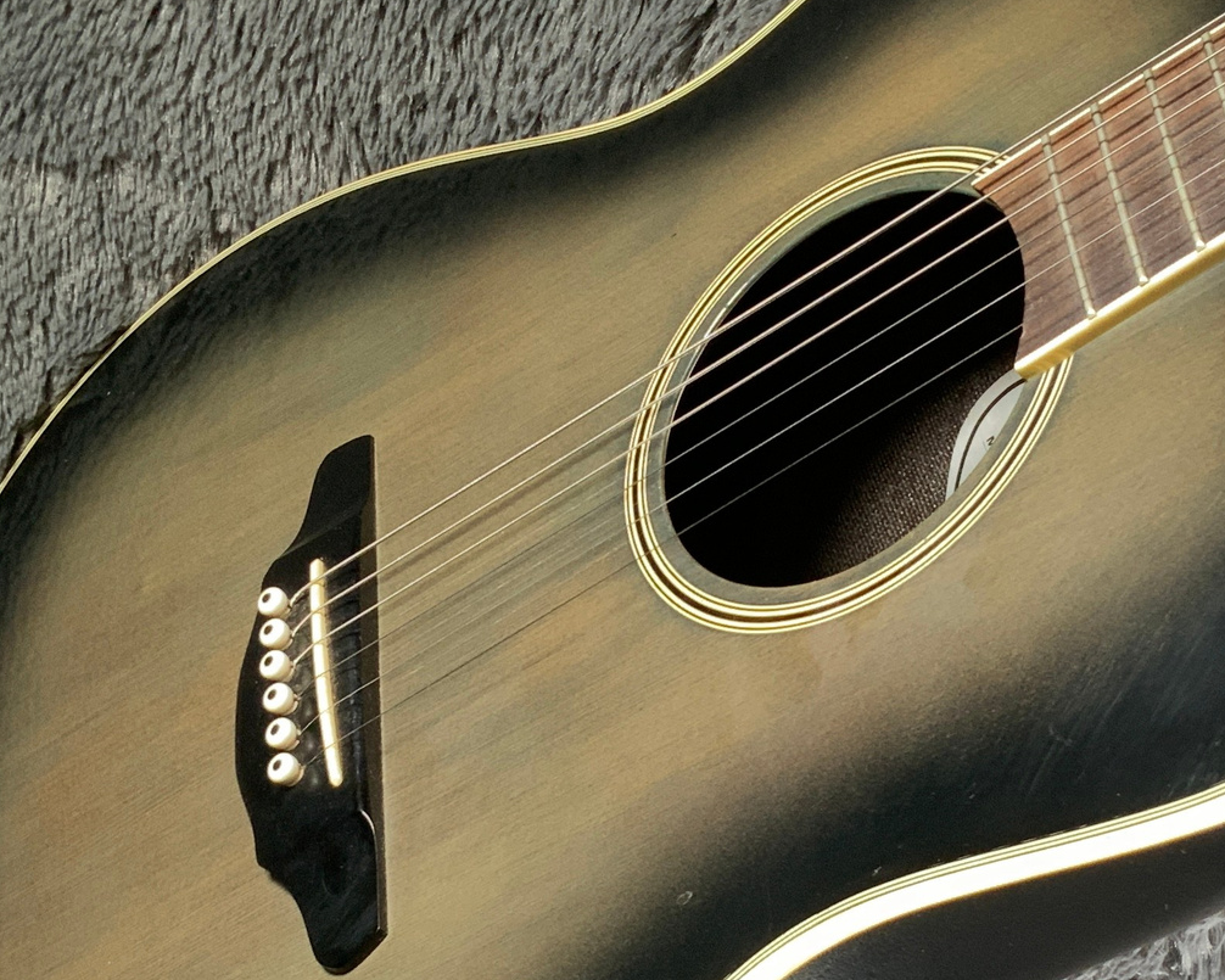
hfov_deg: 26.3
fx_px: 2611
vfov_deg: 21.2
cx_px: 755
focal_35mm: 72
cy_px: 642
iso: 64
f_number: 1.8
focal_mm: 3
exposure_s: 1/52
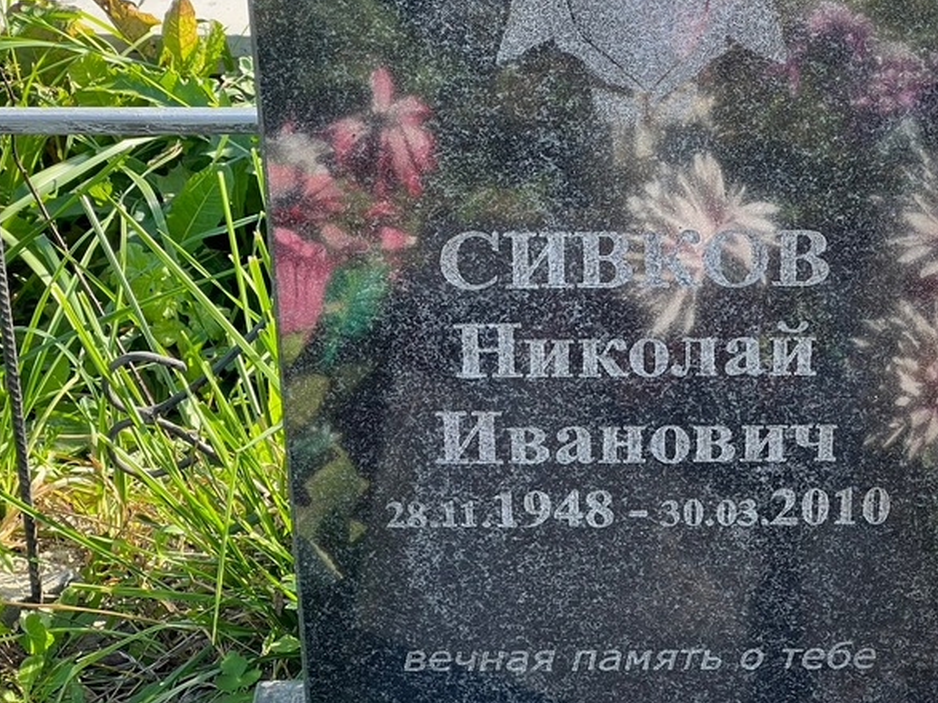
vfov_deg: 14.1
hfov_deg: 18.7
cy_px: 427
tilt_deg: -26.3
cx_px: 633
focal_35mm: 105
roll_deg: +0.8
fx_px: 2845
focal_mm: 9
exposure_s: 1/123
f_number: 2.8
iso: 32
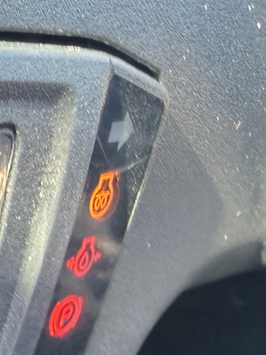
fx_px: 830
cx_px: -259
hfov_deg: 15.0
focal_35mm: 81
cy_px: 335
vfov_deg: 23.3
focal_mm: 2.22
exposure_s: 1/99
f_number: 2.2
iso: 250
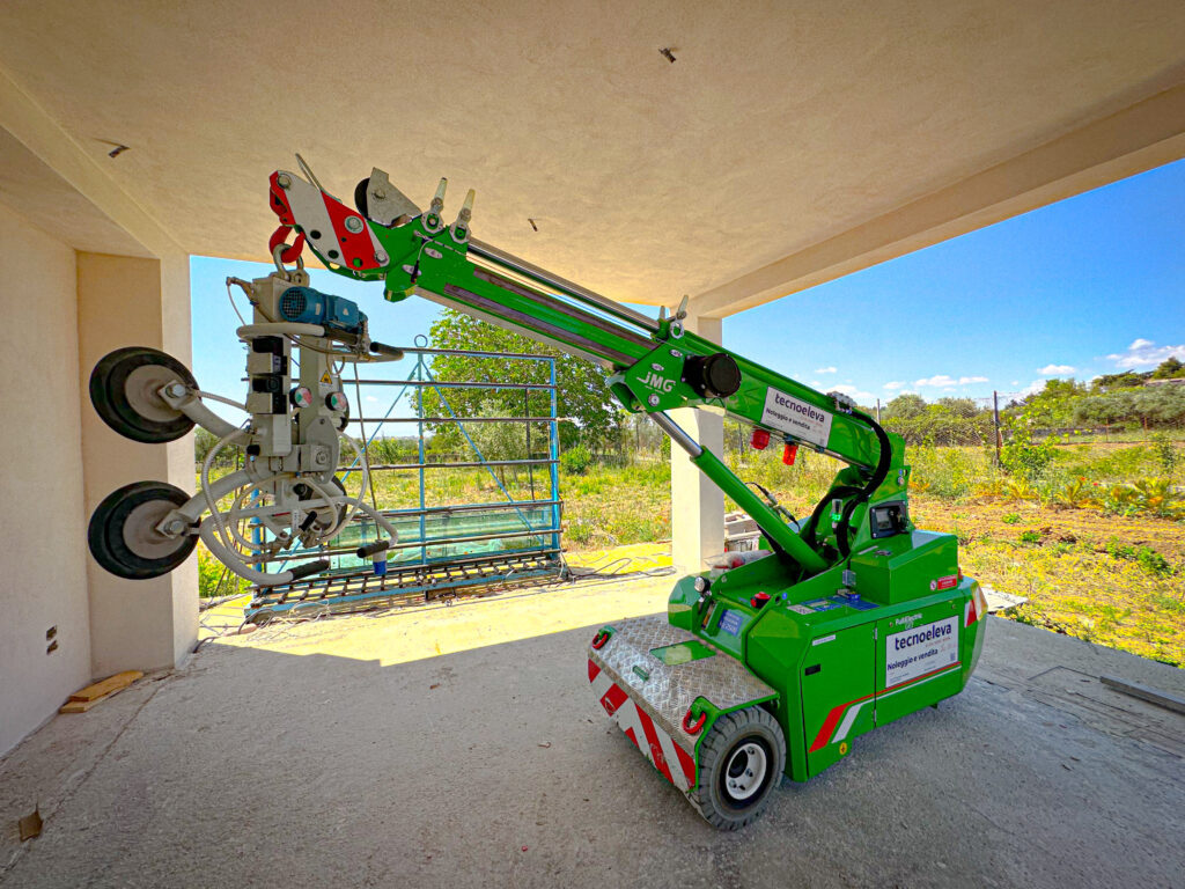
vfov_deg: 85.7
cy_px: 444
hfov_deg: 102.1
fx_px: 479
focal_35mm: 14
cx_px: 592
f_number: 2.2
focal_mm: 2.22
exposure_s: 1/1500
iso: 40
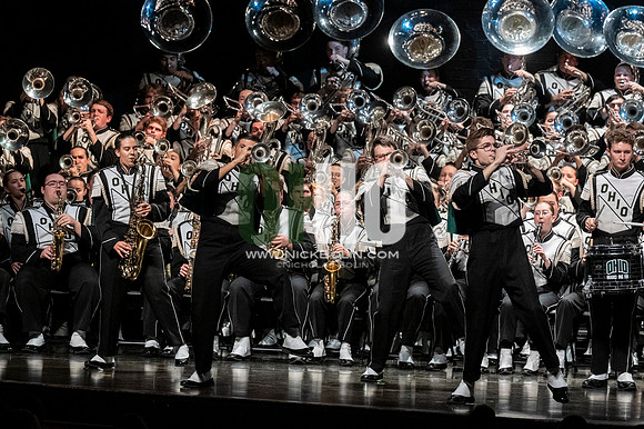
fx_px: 3880
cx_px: 322
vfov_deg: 6.3
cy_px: 214
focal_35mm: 217
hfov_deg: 9.5
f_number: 4
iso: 4000
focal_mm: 145
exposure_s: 1/500
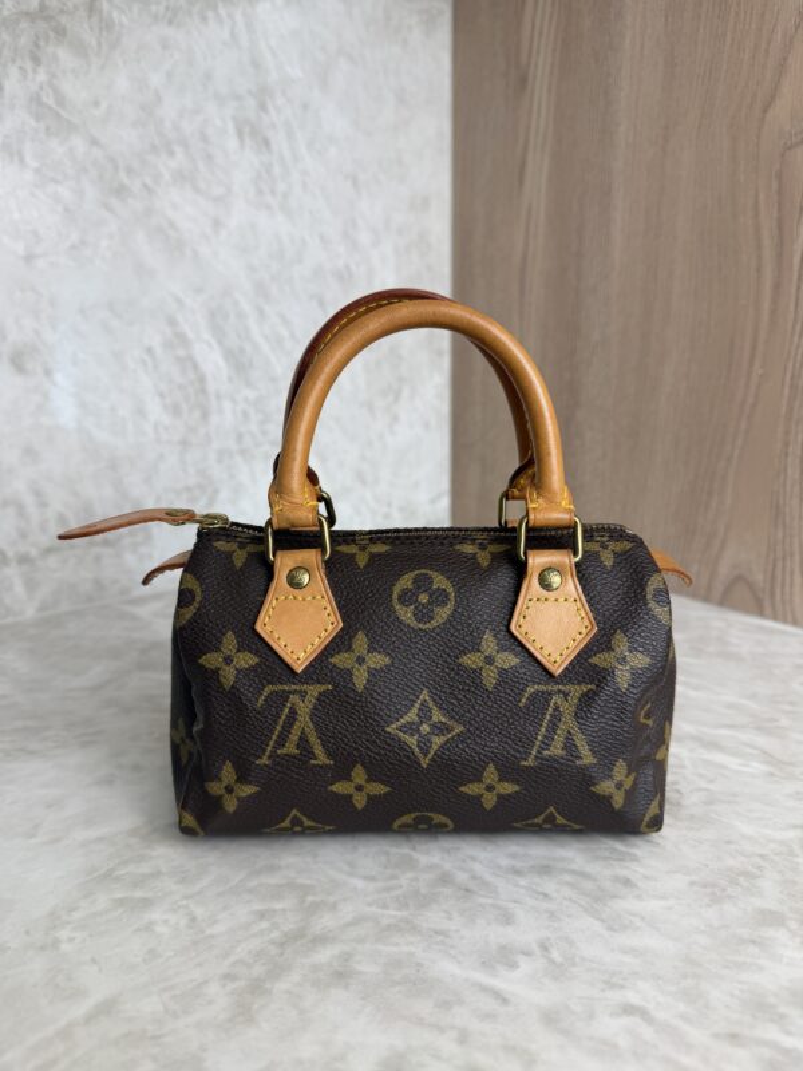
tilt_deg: -12.8
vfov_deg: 71.6
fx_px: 742
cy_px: 536
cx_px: 402
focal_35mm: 24
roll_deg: +0.0
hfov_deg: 56.8
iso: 50
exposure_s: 1/140
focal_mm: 6.76
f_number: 1.78
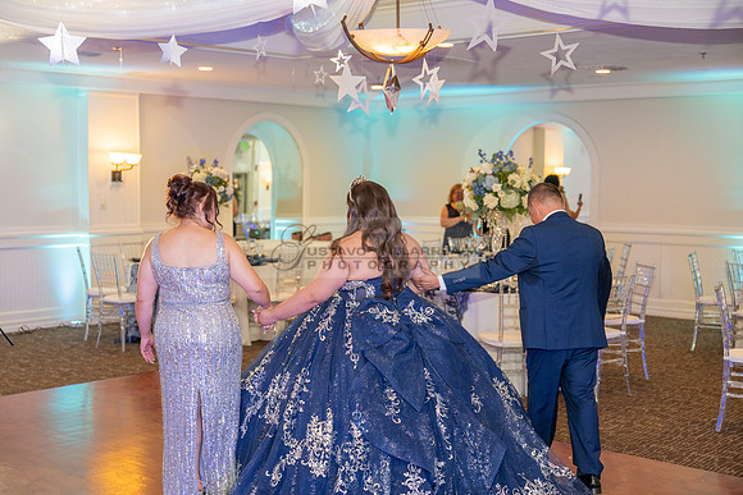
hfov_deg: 40.3
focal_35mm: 49
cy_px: 248
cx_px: 372
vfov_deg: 27.5
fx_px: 1011
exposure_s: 1/200
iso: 1000
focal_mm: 49
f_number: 3.2
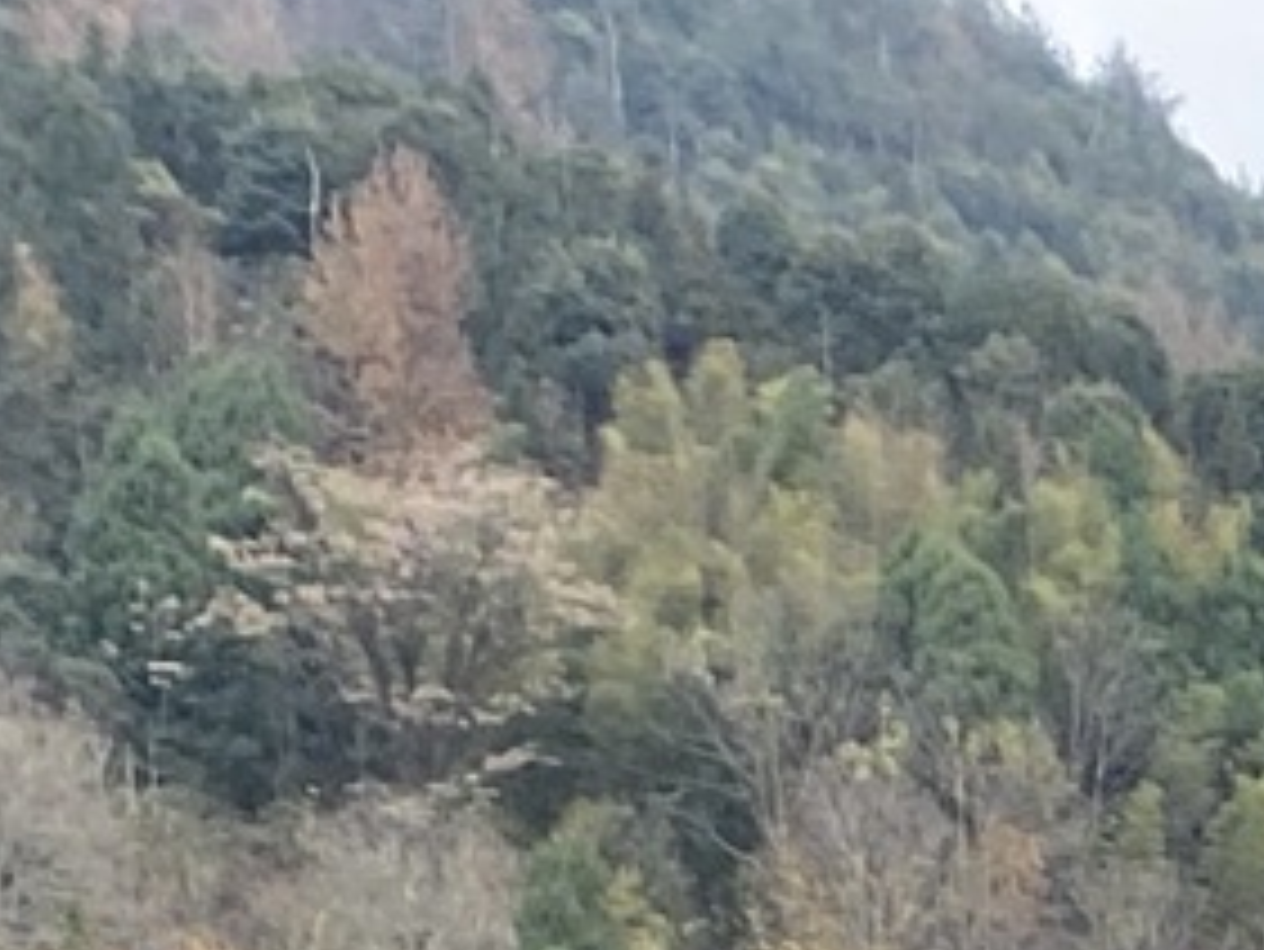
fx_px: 6758
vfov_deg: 6.9
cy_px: 3278
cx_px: 2798
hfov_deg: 9.7
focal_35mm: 185
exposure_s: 1/166
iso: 32
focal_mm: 4.25
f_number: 1.8
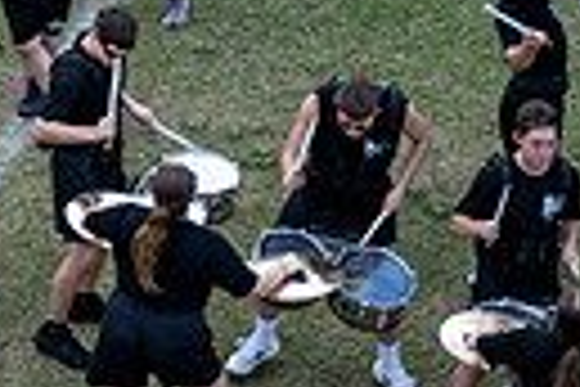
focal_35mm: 261
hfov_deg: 7.5
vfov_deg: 5.2
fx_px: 4205
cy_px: -425
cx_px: -634
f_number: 2.8
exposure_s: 1/1250
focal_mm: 58
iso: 250
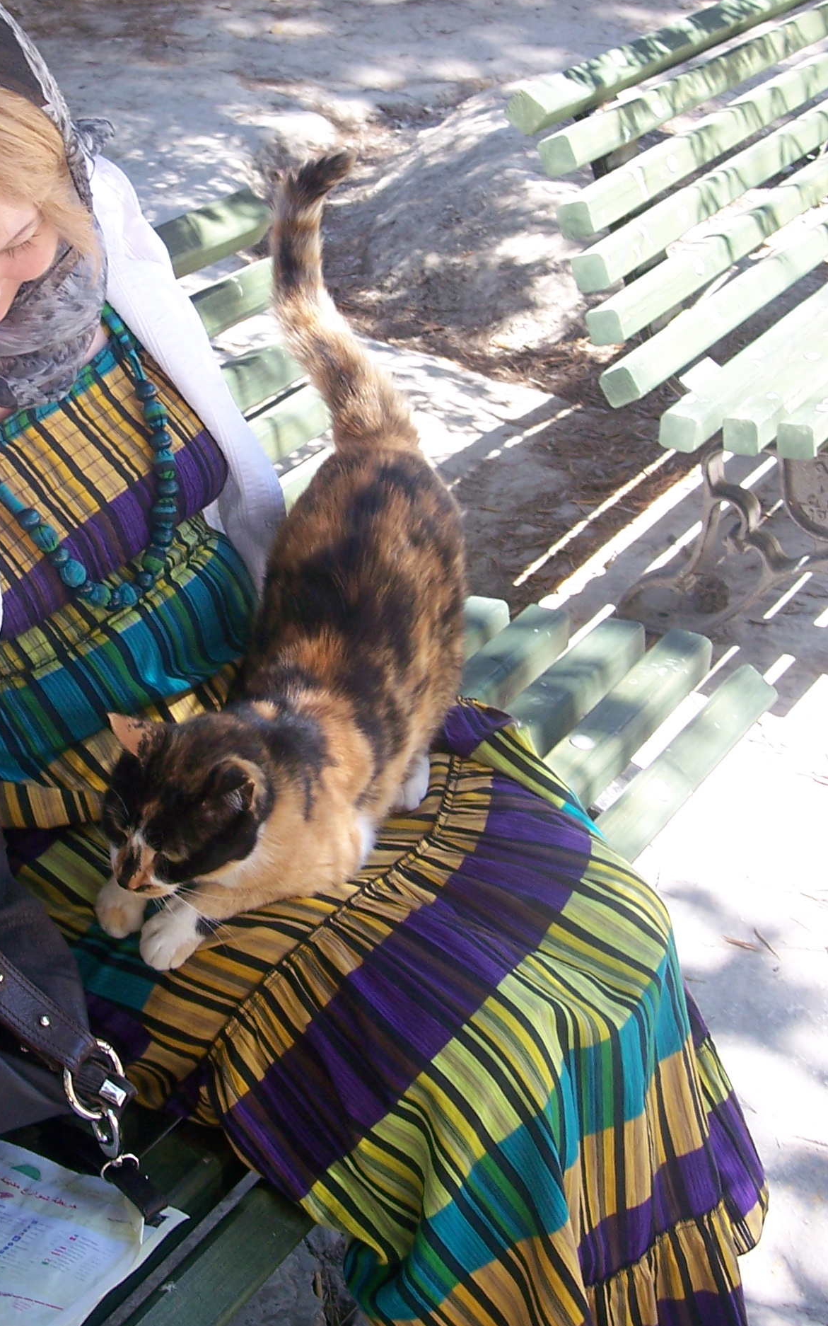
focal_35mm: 63
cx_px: 81
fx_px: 2275
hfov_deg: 20.2
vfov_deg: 32.3
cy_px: 468
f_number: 3.4
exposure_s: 1/125
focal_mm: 8
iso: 100
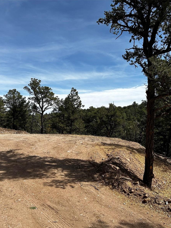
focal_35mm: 35
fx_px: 231
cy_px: 115
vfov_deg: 52.6
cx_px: 84
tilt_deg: +3.3
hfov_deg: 40.7
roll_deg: +0.1
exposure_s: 1/4444
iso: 50
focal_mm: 5.7
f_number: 1.5
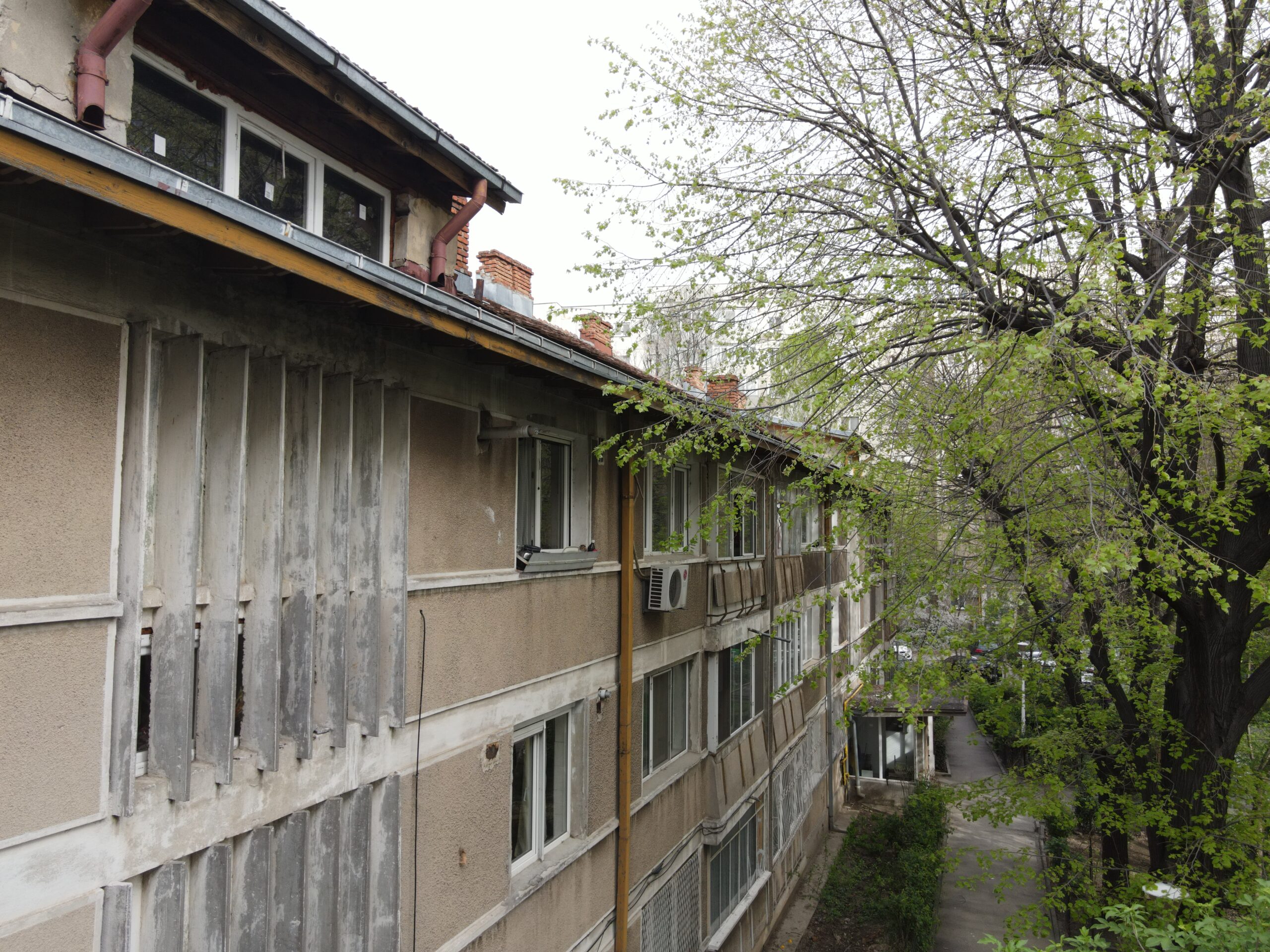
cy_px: 476
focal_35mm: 24
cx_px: 635
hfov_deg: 71.6
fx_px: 881
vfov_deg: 56.8
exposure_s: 1/160
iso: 100
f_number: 2.8
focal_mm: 4.5
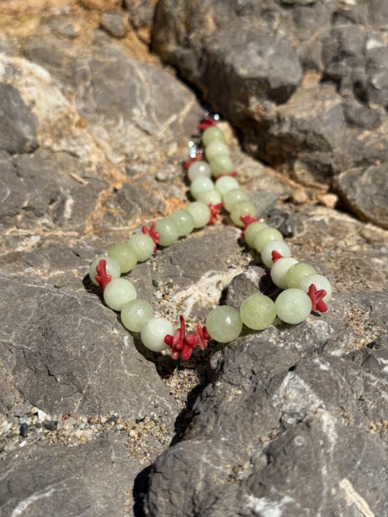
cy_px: 258
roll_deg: +4.9
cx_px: 194
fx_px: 717
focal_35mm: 48
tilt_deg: -30.3
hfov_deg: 30.3
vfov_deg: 39.7
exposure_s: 1/9901
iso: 64
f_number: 1.78
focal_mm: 6.76
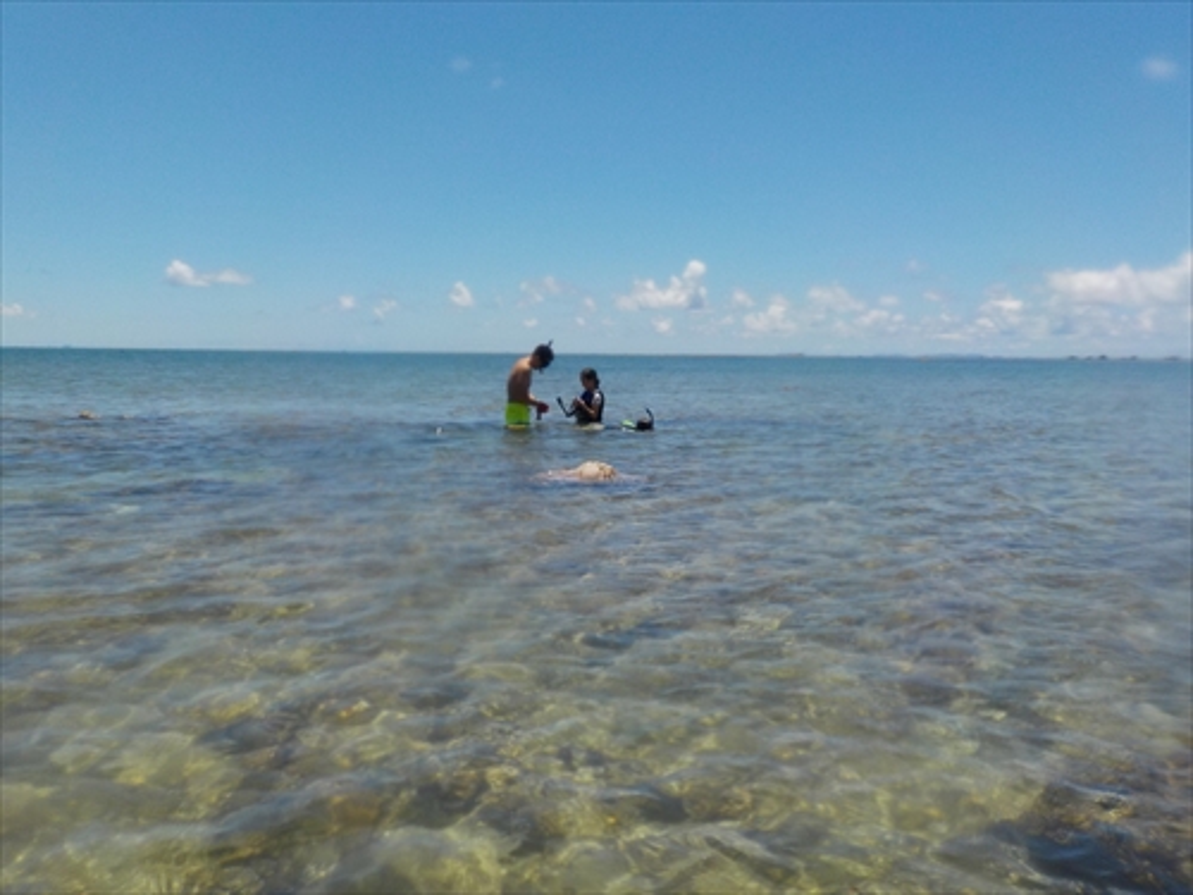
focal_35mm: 30
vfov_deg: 46.8
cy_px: 448
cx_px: 596
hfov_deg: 60.0
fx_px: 1034
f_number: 6.6
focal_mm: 4.1
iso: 125
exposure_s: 1/500
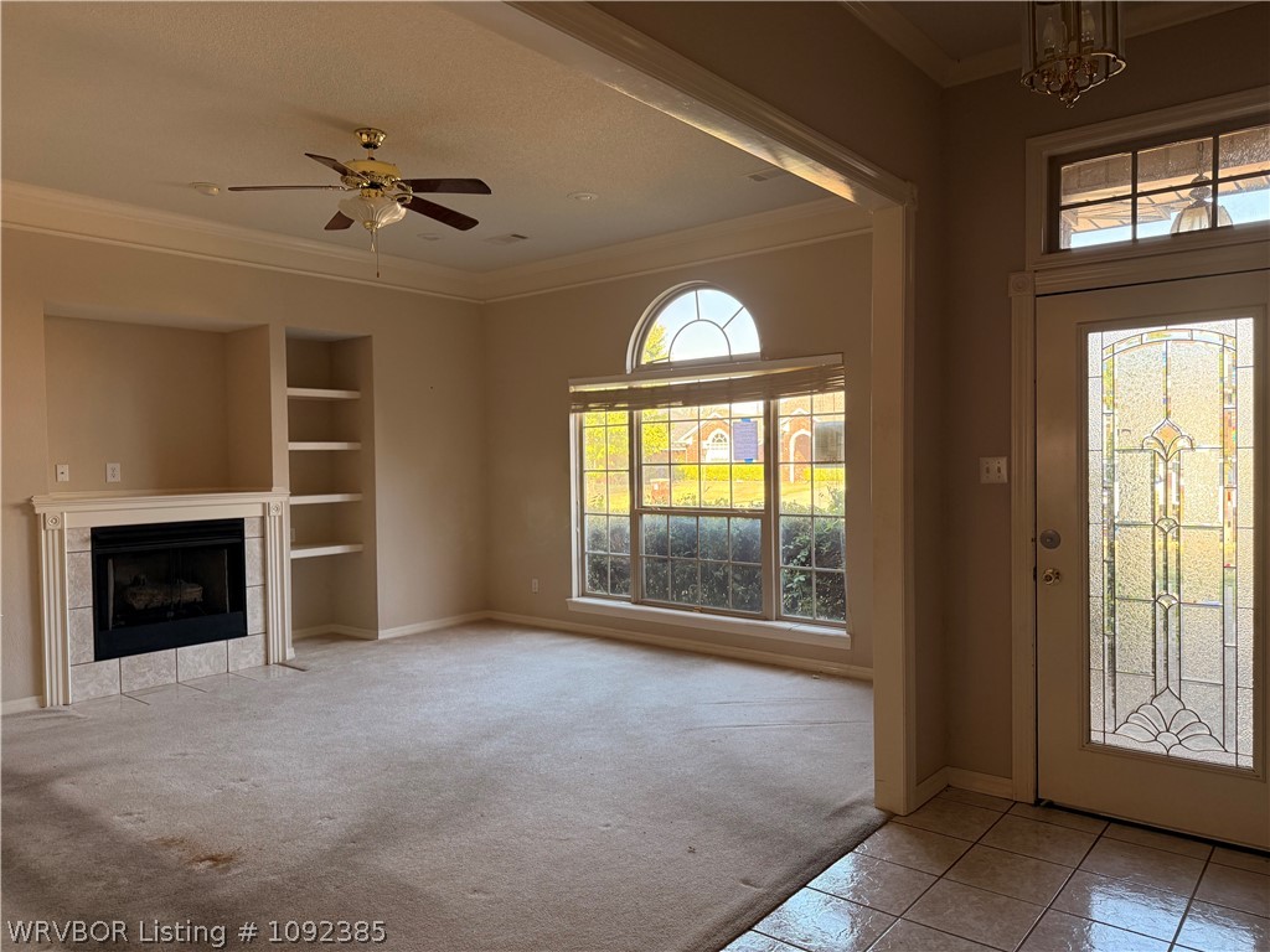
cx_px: 635
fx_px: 881
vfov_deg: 56.8
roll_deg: +0.9
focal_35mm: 24
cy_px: 476
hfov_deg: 71.6
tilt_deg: -0.9
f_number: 1.78
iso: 200
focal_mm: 6.76
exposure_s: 1/192
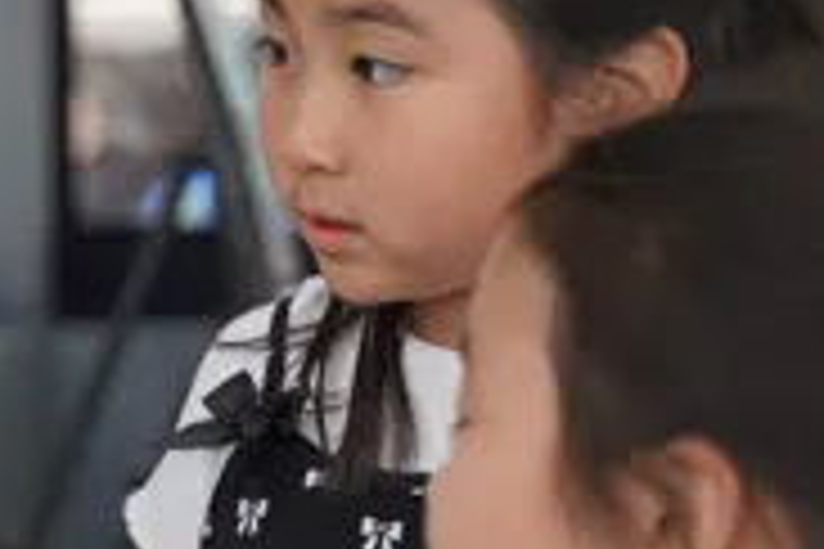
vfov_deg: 8.2
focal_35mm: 168
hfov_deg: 12.1
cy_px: 353
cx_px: -54
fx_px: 3845
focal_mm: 64
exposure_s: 1/160
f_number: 4
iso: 160
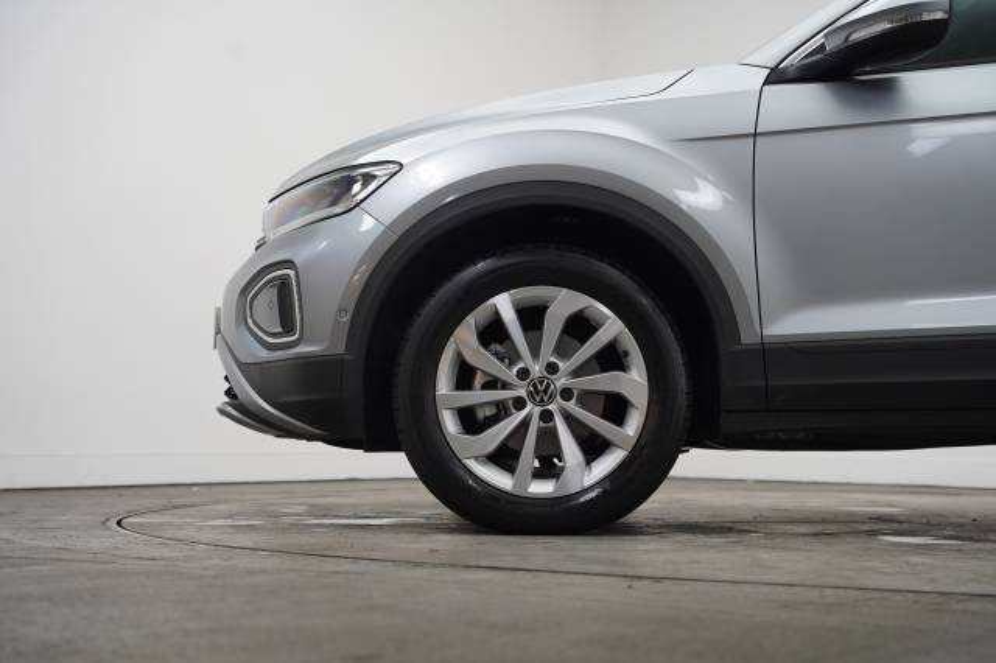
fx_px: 1546
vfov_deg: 24.2
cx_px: 498
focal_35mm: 56
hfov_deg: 35.7
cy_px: 332
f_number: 4
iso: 1600
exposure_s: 1/160
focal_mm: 55.9
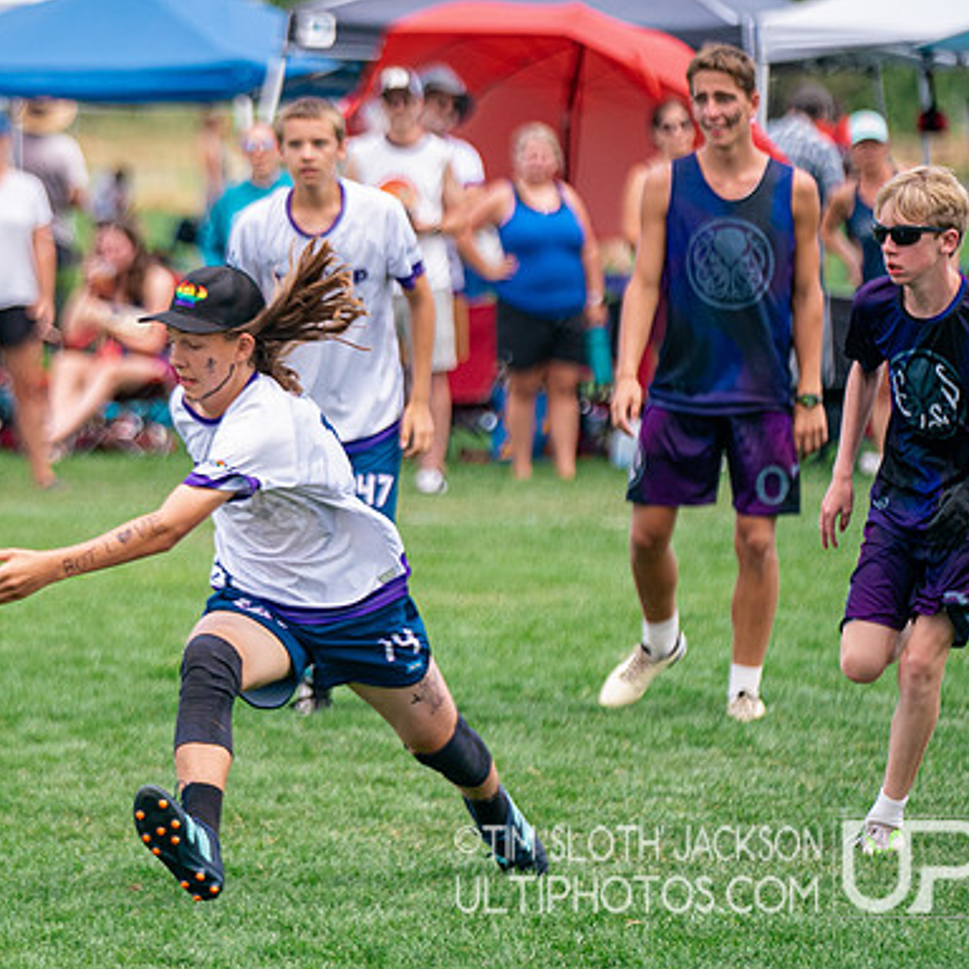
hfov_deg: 5.5
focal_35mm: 318
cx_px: 173
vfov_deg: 5.5
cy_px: 481
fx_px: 10071
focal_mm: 164
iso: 400
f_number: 2.8
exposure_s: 1/2500
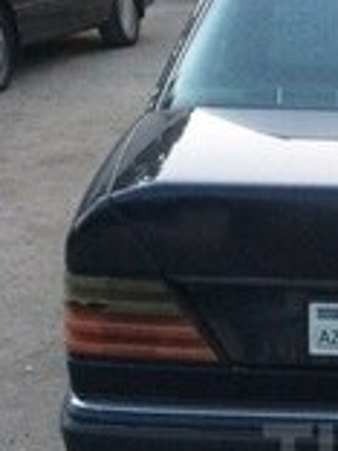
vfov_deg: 20.6
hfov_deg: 15.0
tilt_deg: -25.1
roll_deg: +0.2
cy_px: 457
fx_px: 1198
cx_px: 485
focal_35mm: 92
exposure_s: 1/33
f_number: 2.2
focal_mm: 4.15
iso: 320
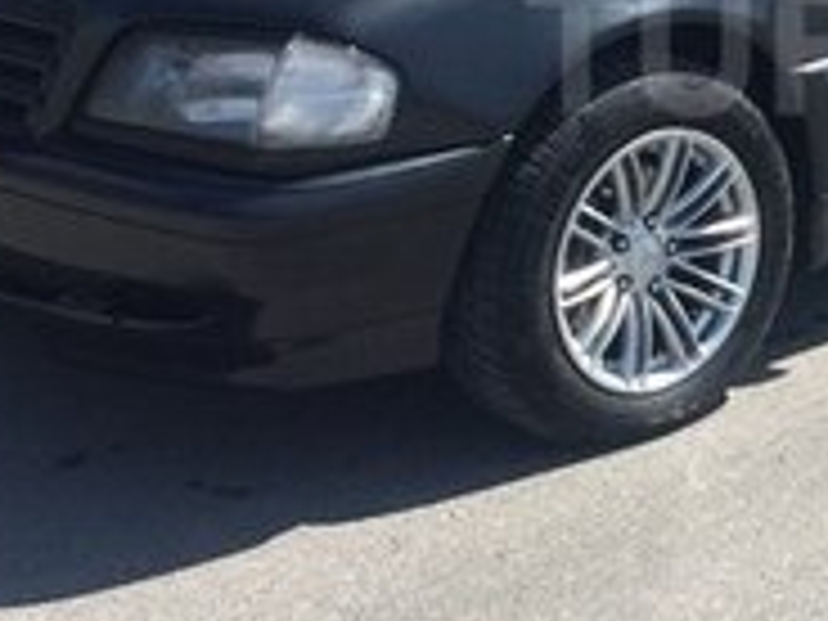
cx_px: 986
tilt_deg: -13.6
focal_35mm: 104
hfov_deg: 18.0
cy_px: 47
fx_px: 2488
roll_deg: -2.4
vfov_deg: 14.1
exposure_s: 1/1786
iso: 32
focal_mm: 4.15
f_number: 2.2
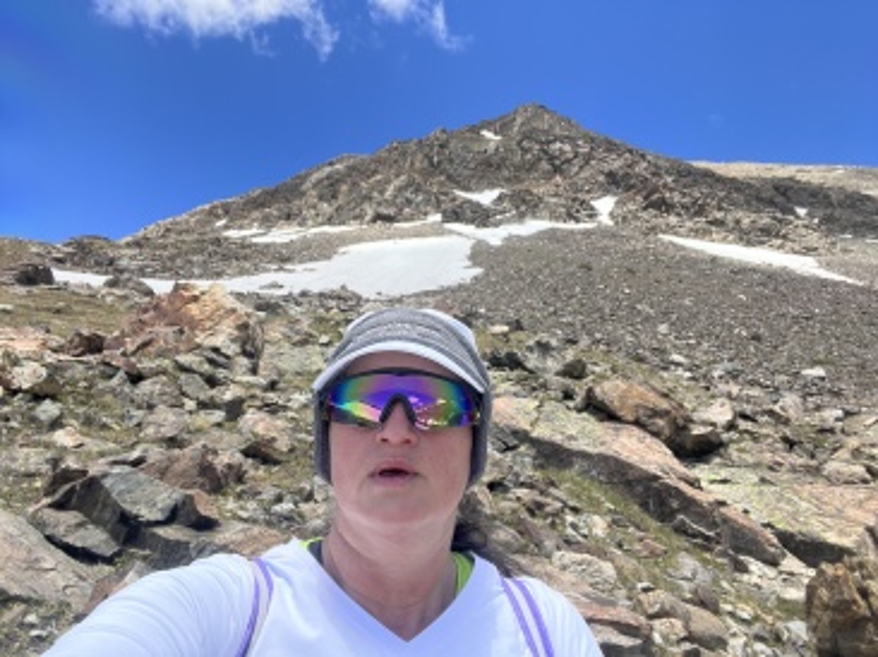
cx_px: 439
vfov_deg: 58.8
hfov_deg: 74.0
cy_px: 328
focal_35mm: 23
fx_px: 583
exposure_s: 1/368
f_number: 2.2
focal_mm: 2.71
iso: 32
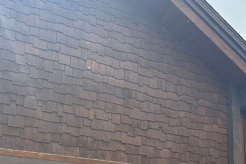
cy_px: 179
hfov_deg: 34.9
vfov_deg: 23.6
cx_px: 218
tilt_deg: +10.9
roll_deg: +1.7
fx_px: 369
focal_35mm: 54
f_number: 1.78
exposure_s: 1/5263
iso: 80
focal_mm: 6.86
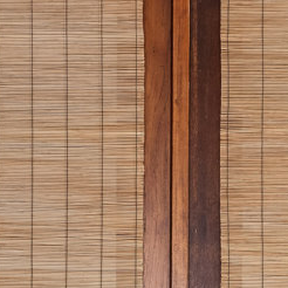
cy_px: 478
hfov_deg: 19.7
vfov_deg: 17.2
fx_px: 819
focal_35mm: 87
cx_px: 52
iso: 200
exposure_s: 1/6
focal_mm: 14
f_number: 8
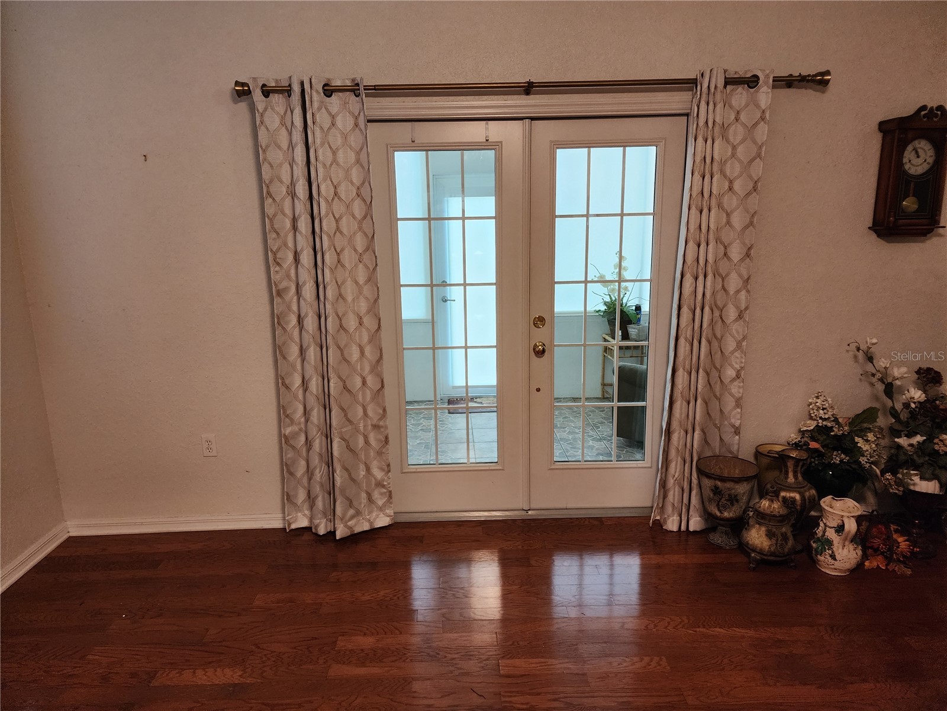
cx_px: 474
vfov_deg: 58.9
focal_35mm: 23
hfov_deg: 73.9
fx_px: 629
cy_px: 356
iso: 500
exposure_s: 1/120
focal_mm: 6.4
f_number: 1.8
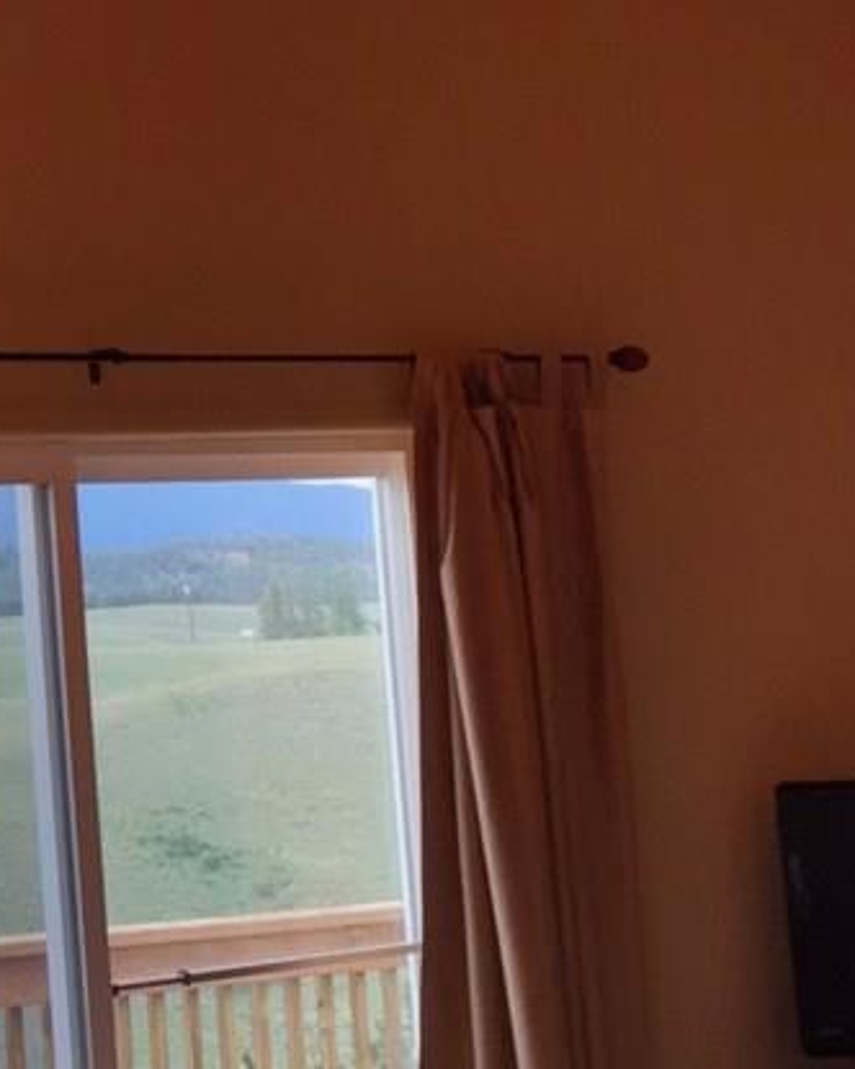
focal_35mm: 109
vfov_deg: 17.6
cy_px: 346
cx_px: -531
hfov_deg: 13.1
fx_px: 3448
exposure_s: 1/403
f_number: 2.2
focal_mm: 4.15
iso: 32
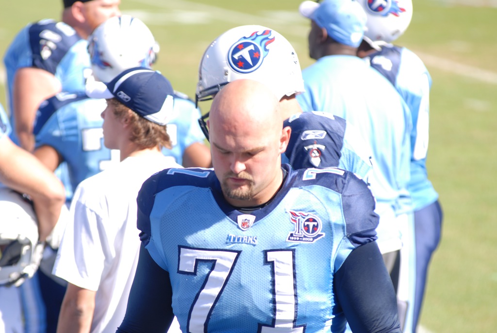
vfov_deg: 4.6
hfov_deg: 6.9
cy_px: 166
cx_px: 248
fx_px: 4146
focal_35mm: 300
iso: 100
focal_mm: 200
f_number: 7.1
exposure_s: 1/200
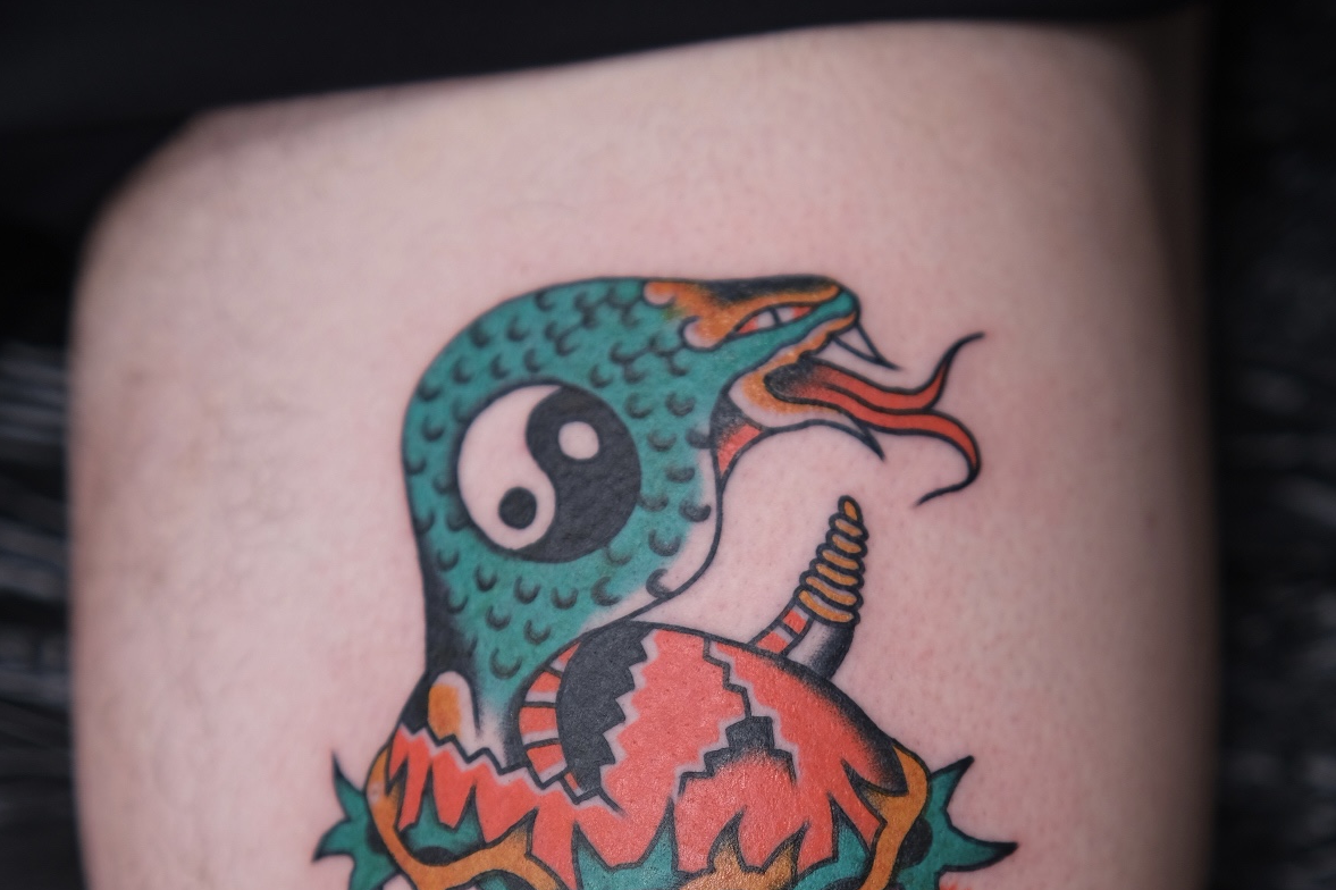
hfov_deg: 25.4
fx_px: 2968
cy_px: 824
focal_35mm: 80
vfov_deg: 16.8
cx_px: 667
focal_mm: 35
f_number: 1.8
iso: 160
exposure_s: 1/90
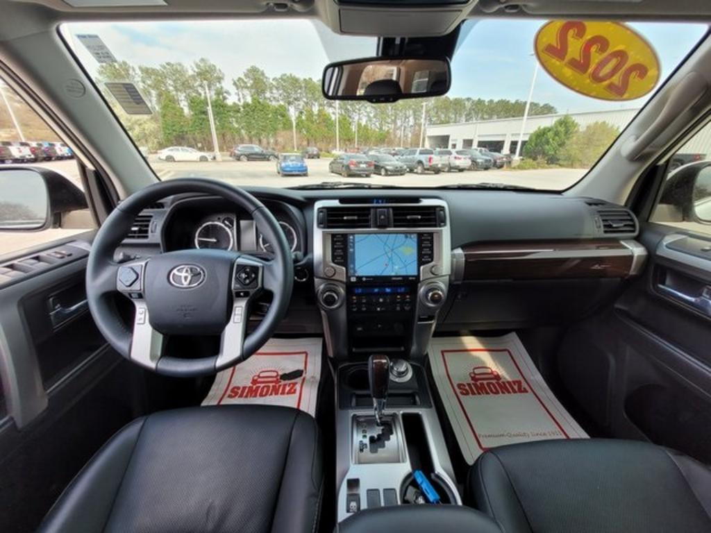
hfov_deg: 106.2
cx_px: 356
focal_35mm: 13
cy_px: 266
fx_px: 267
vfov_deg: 89.9
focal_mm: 1.74
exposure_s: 1/173
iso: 40
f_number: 2.2
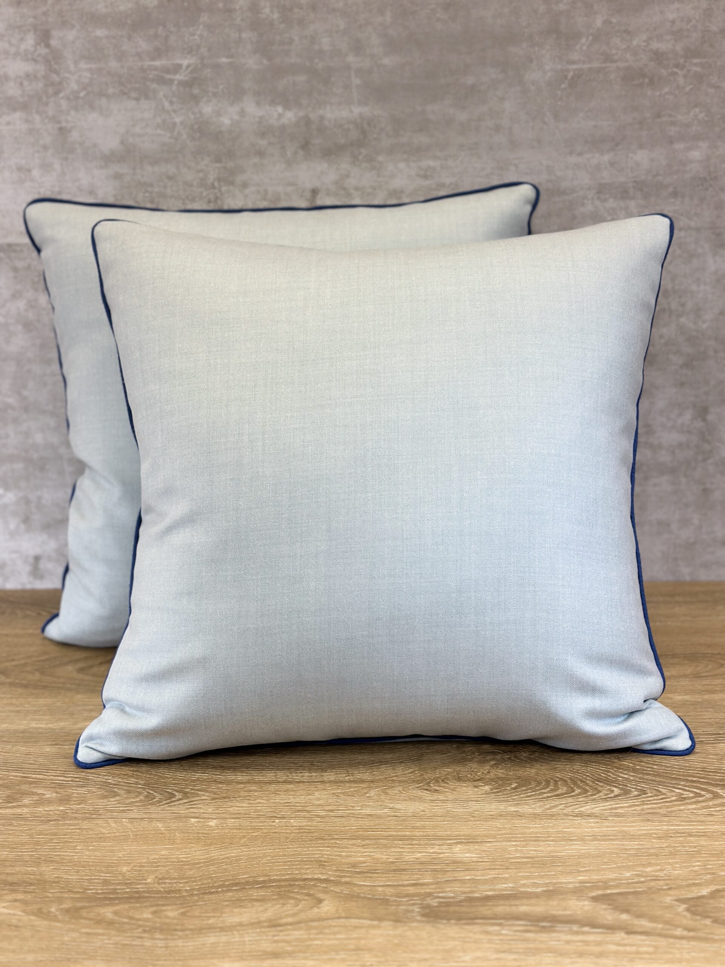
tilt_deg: -15.7
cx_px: 362
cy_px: 484
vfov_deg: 39.7
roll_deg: +1.7
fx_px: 1340
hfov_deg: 30.3
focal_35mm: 48
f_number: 1.78
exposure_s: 1/163
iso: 64
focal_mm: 6.86
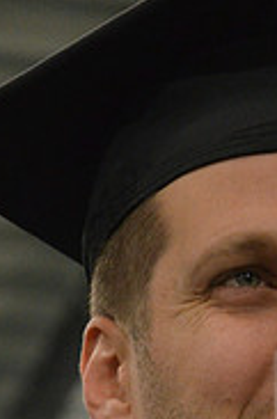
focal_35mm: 333
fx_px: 3865
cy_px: 533
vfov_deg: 6.2
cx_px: 229
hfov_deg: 4.1
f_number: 4.5
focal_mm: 70
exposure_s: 1/125
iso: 3200
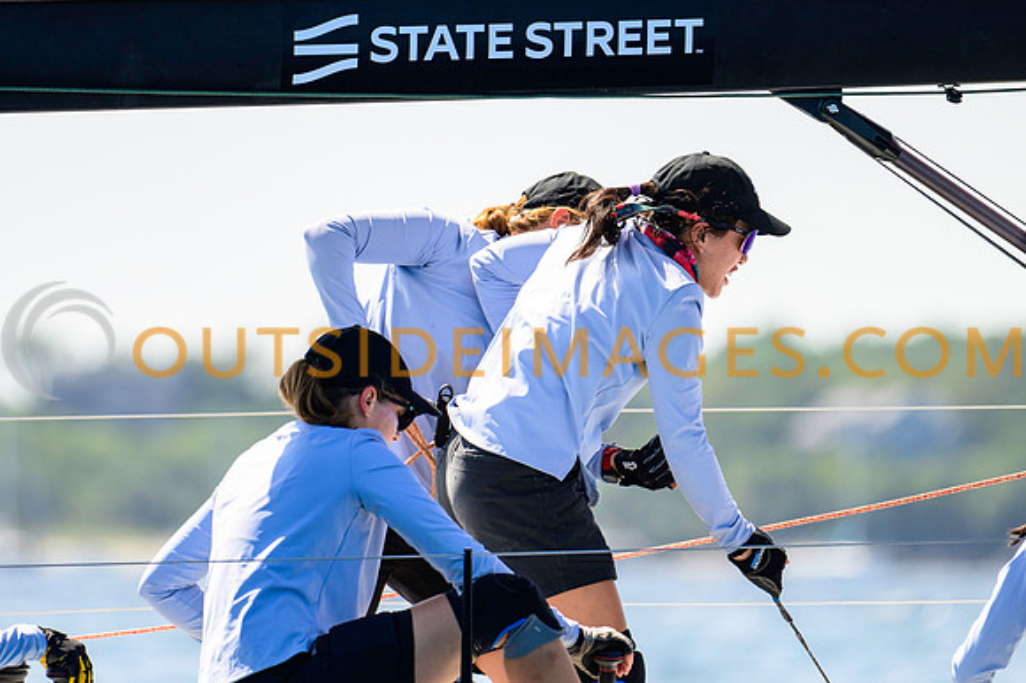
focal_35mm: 600
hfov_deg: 3.4
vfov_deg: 2.3
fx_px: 17090
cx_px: 513
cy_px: 342
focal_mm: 400
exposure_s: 1/1250
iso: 250
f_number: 4.5
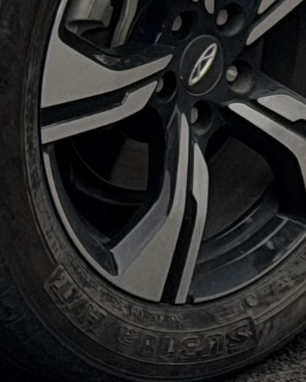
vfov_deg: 5.0
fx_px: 4234
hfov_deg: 4.1
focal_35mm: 374
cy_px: -682
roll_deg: -0.7
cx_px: 321
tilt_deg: -5.3
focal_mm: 6.76
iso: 64
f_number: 1.78
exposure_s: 1/895
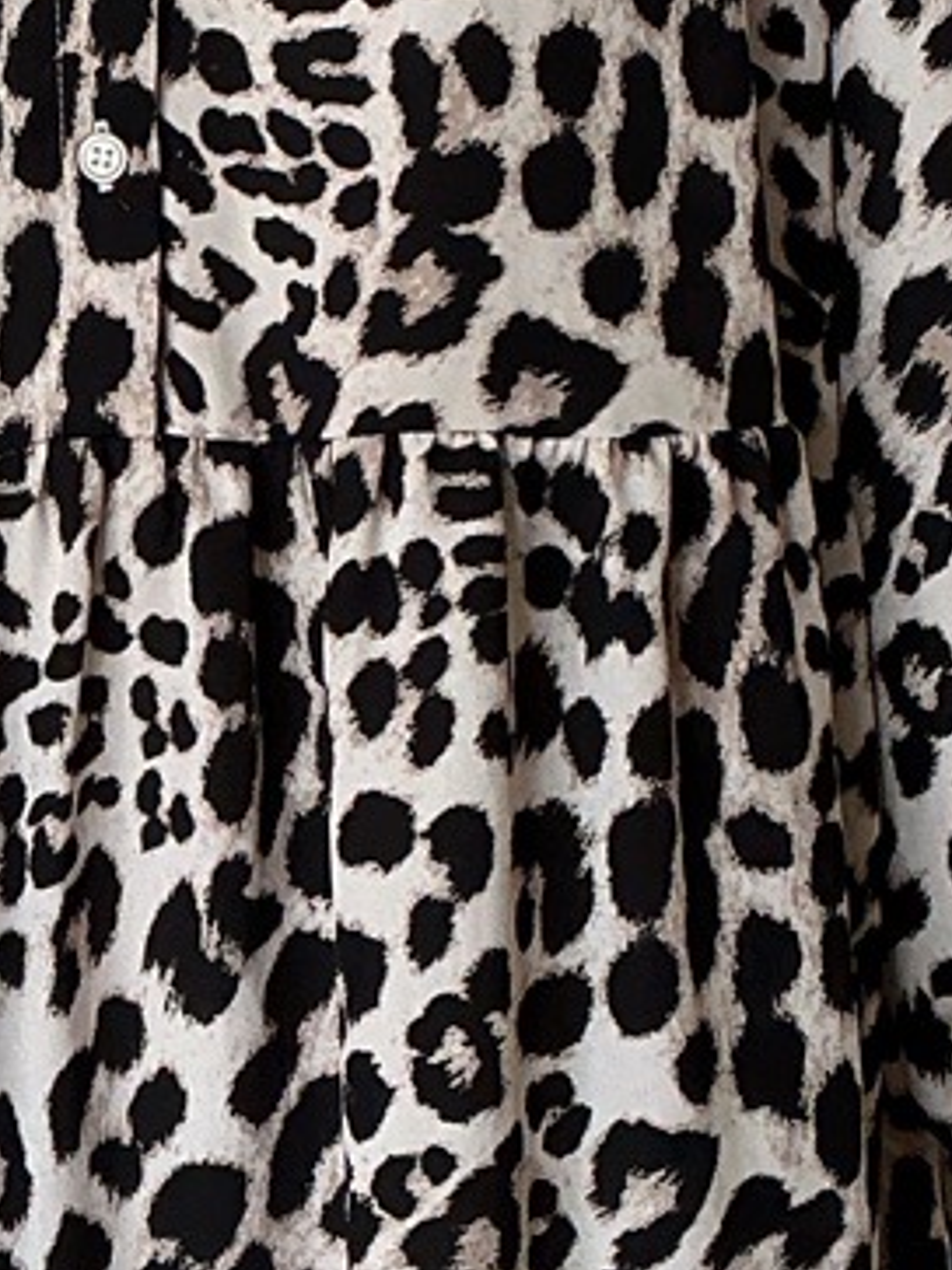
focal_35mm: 128
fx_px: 4696
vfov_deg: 15.4
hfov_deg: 11.5
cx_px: 10
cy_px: 528
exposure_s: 1/60
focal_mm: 3
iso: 50
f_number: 1.8
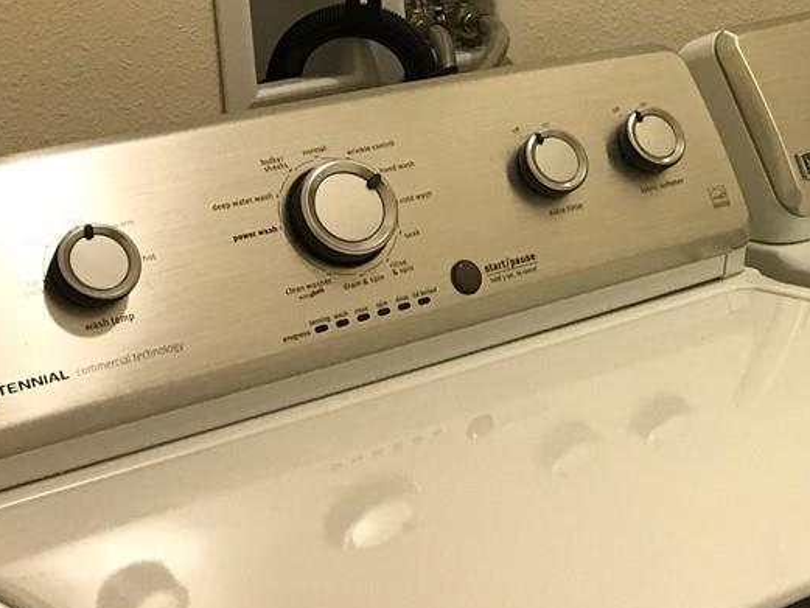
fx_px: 2013
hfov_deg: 21.7
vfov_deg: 16.9
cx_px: 863
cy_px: 59
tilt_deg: -8.9
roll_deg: +3.7
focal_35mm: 86
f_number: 1.8
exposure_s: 1/30
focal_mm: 3.99
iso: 40
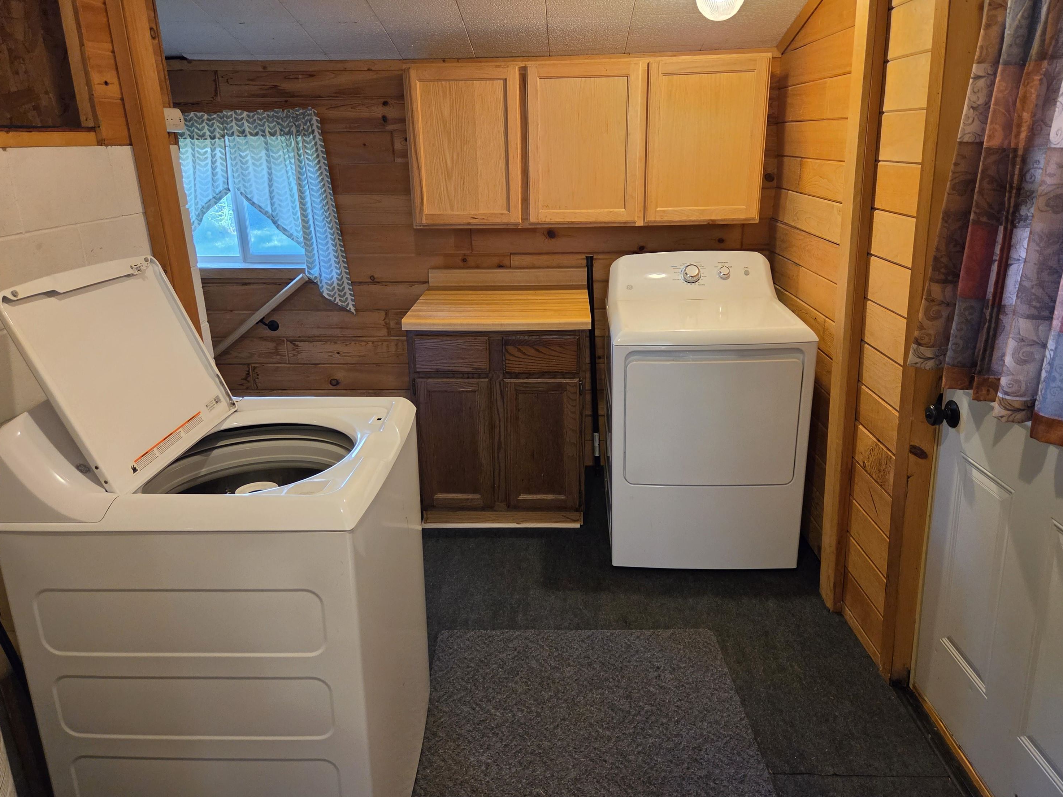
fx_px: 737
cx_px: 529
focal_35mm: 24
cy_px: 393
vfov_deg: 56.8
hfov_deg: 71.6
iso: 400
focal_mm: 5.4
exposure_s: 1/120
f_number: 1.8
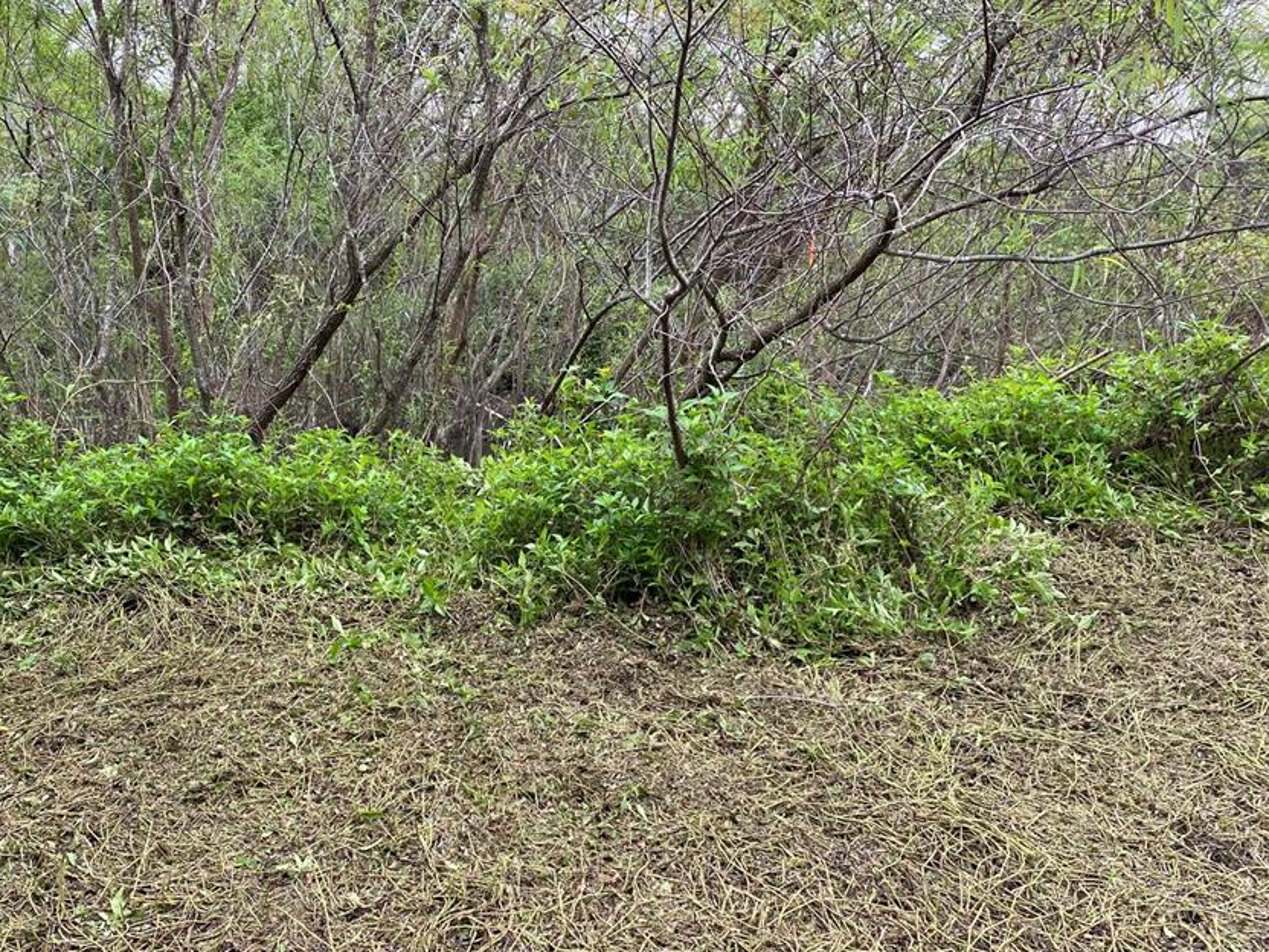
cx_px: 506
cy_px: 561
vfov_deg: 44.0
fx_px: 1173
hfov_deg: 56.4
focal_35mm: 32
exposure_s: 1/171
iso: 32
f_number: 1.8
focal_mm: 4.25
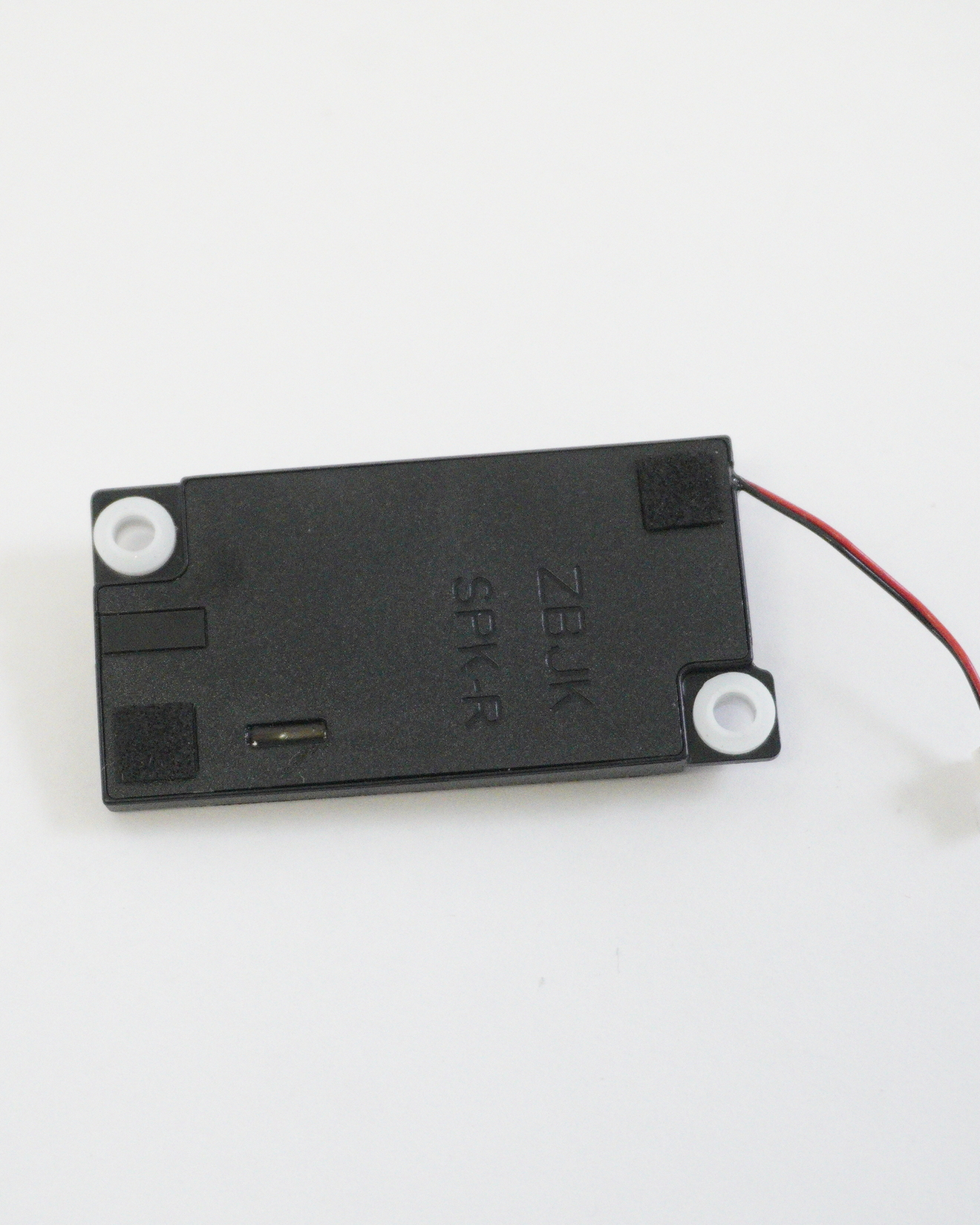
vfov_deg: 23.6
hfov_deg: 18.9
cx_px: 453
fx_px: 2937
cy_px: 613
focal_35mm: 81
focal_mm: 38
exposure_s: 1/250
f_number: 5.6
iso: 6400
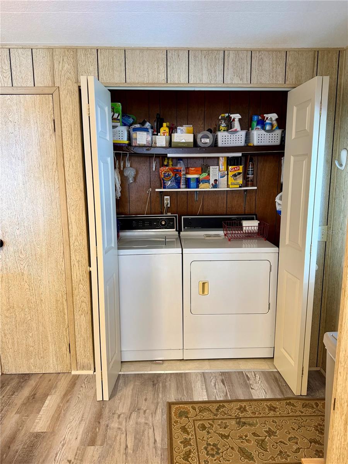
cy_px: 232
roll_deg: +1.4
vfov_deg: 71.6
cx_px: 174
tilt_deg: -11.2
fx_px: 322
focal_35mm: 24
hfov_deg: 56.8
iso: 200
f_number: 1.78
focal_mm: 6.76
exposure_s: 1/60
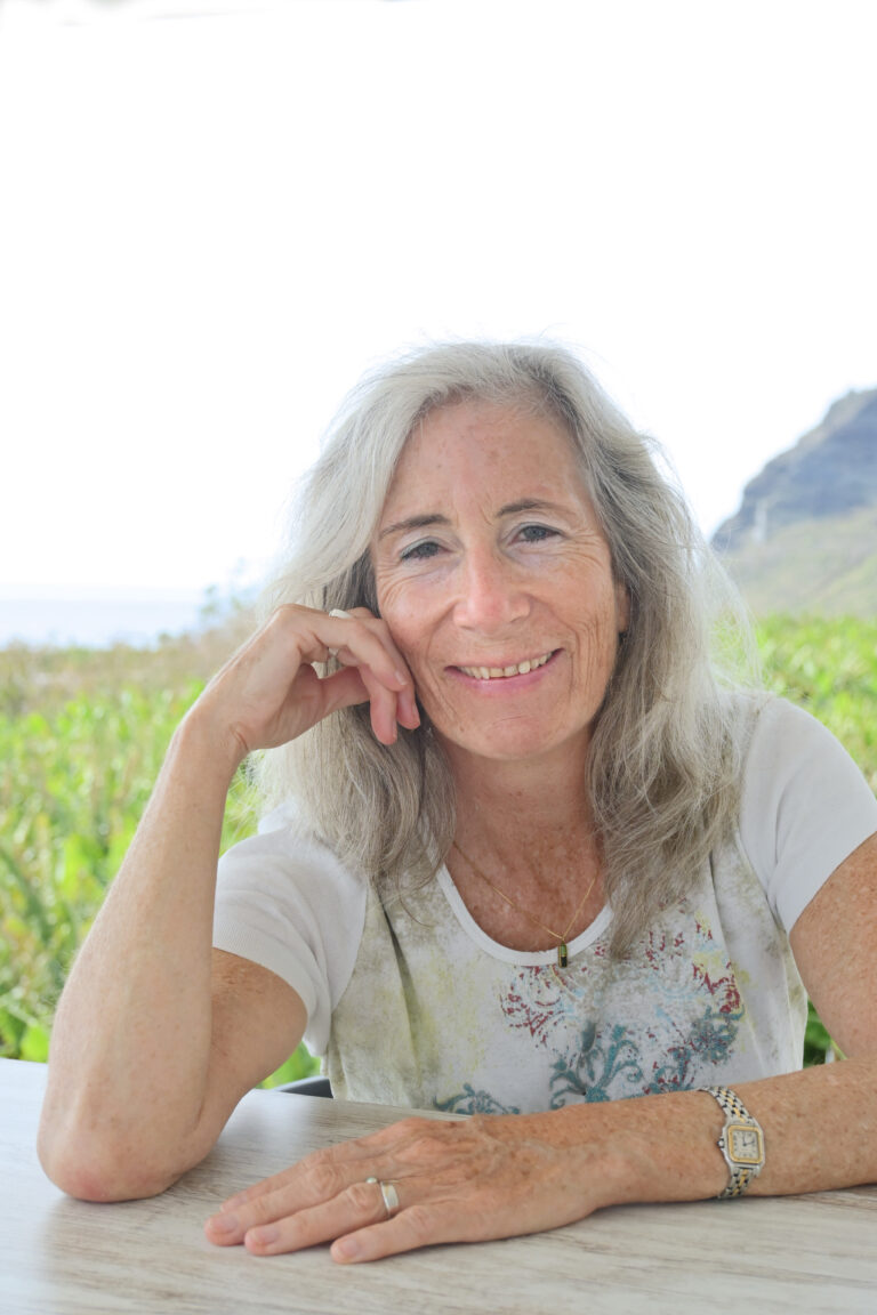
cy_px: 658
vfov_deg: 36.9
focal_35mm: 54
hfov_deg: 25.1
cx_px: 438
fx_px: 1973
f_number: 5.3
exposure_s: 1/400
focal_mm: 36
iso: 200
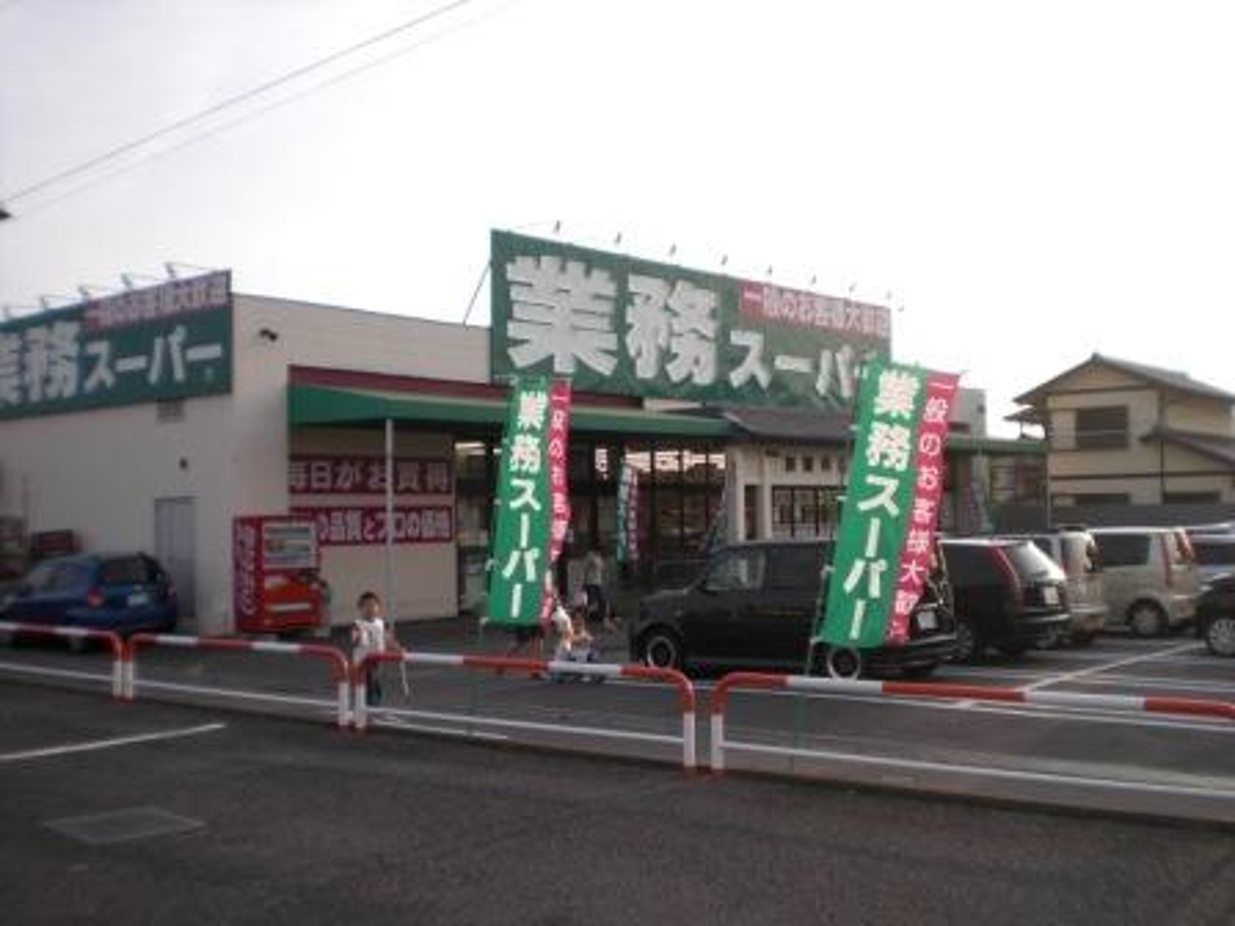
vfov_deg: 37.7
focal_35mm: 38
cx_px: 618
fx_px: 1356
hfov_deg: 49.0
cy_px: 463
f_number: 3.1
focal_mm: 6.3
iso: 64
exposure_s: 1/400
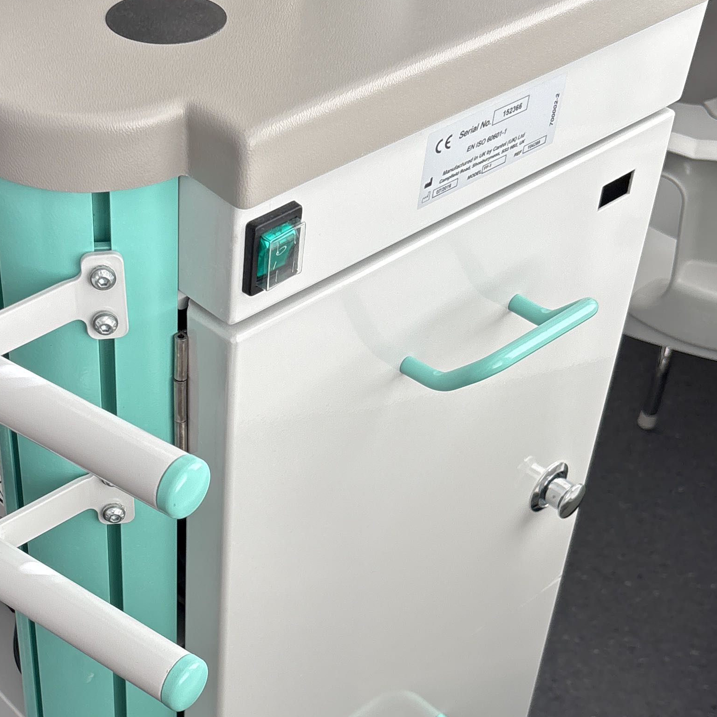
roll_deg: +0.1
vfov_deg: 28.4
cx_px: 176
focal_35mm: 60
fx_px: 1406
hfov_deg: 28.2
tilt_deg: -42.5
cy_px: 492
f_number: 1.6
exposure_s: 1/121
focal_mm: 5.96
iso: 80
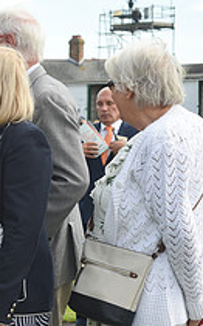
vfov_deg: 14.8
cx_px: -231
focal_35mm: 141
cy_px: 252
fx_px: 1250
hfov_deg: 8.7
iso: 400
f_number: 6.3
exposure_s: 1/800
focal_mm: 50
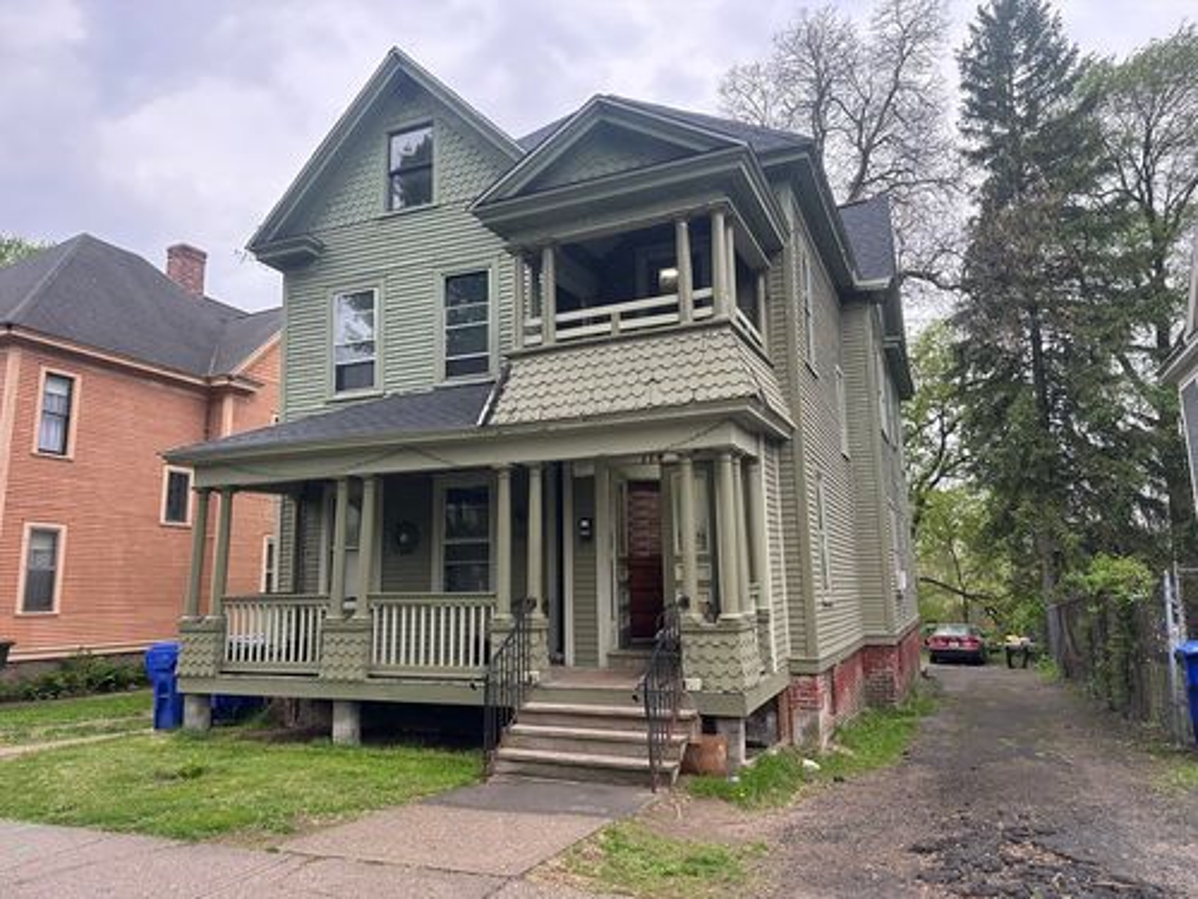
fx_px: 831
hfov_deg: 71.6
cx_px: 599
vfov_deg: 56.8
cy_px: 450
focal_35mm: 24
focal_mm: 6.86
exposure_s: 1/329
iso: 80
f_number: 1.78
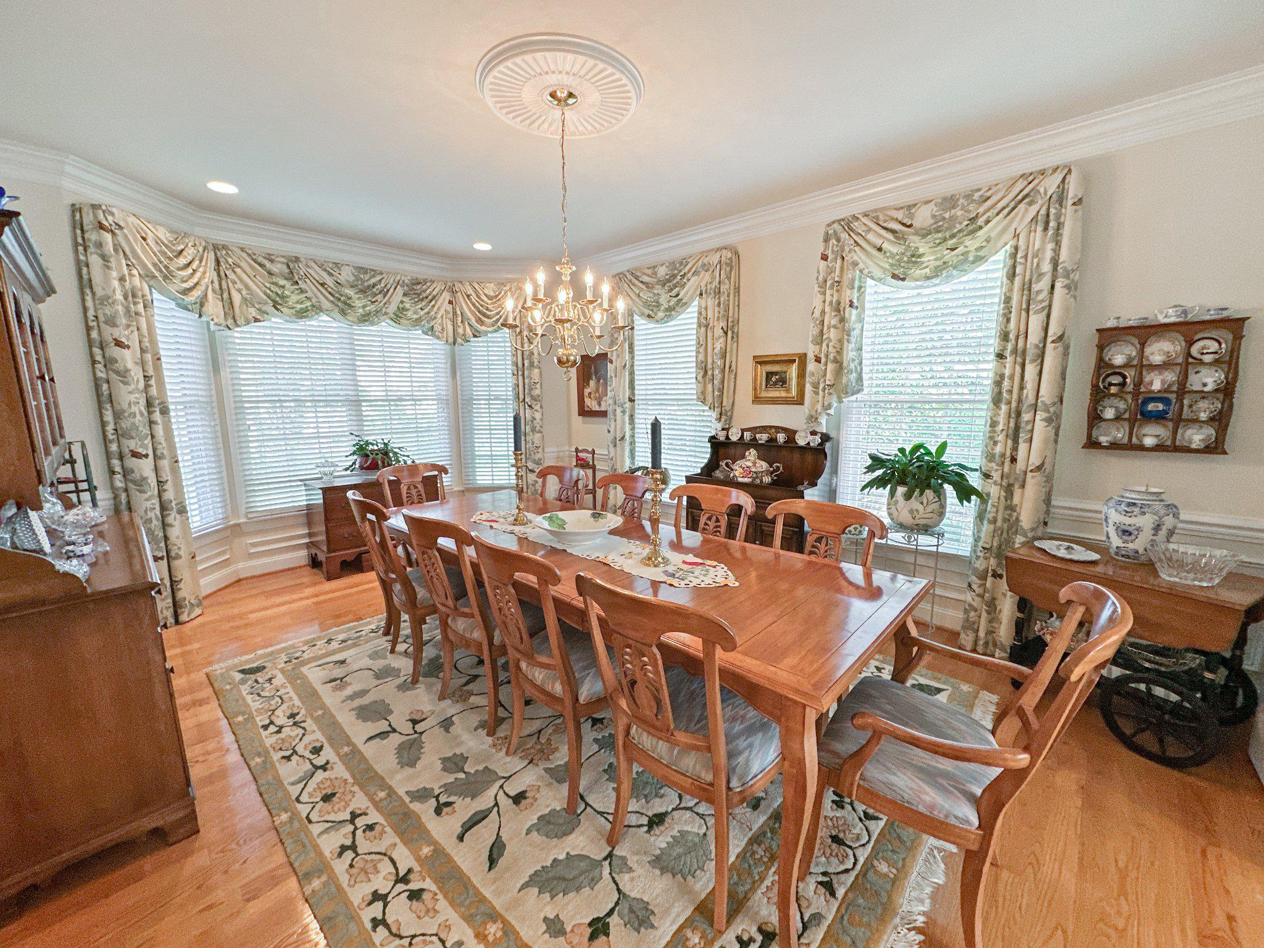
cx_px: 632
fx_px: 511
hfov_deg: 102.1
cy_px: 474
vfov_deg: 85.7
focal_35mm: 14
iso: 200
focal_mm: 2.22
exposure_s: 1/60
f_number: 2.2
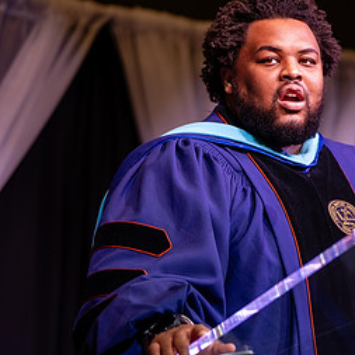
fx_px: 2576
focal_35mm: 222
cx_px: 373
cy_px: 170
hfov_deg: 7.8
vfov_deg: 7.9
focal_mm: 114
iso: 400
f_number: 2.8
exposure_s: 1/200
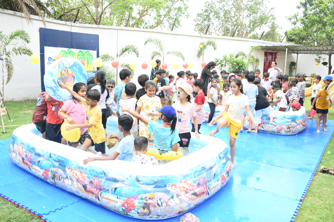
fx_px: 278
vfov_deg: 43.6
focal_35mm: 30
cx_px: 167
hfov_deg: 61.9
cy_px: 111
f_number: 4
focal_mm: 20
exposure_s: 1/160
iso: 125
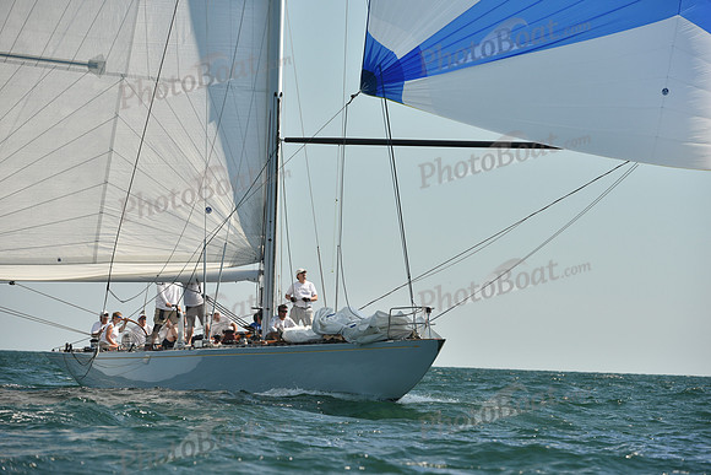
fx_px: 5729
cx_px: 356
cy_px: 238
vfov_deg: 4.7
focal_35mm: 290
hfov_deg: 7.1
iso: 250
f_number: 7.1
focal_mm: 290
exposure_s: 1/1000
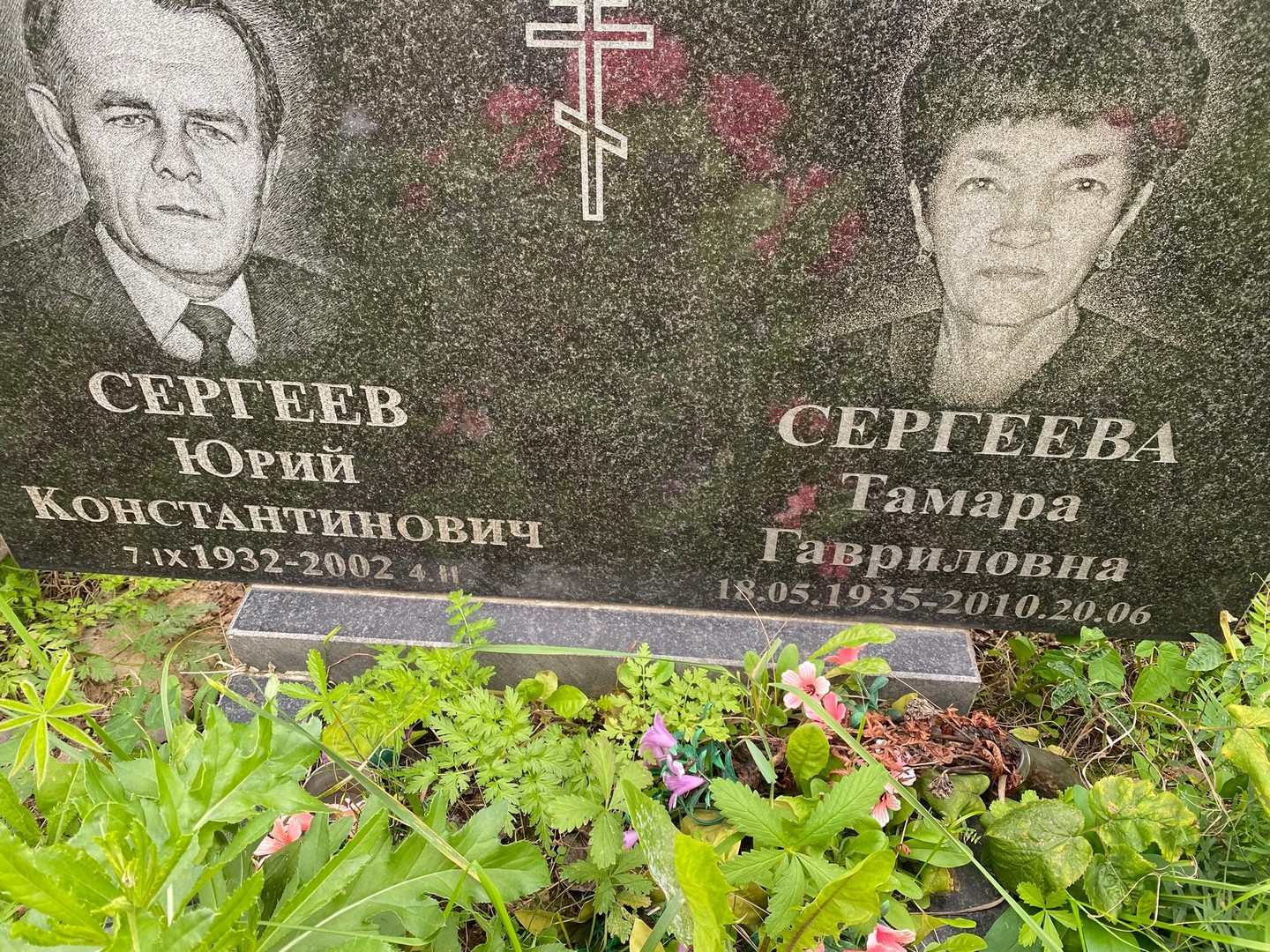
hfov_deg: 67.3
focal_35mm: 26
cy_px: 476
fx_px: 954
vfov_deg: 53.1
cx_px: 635
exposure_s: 1/211
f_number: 1.8
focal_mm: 4.25
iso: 32
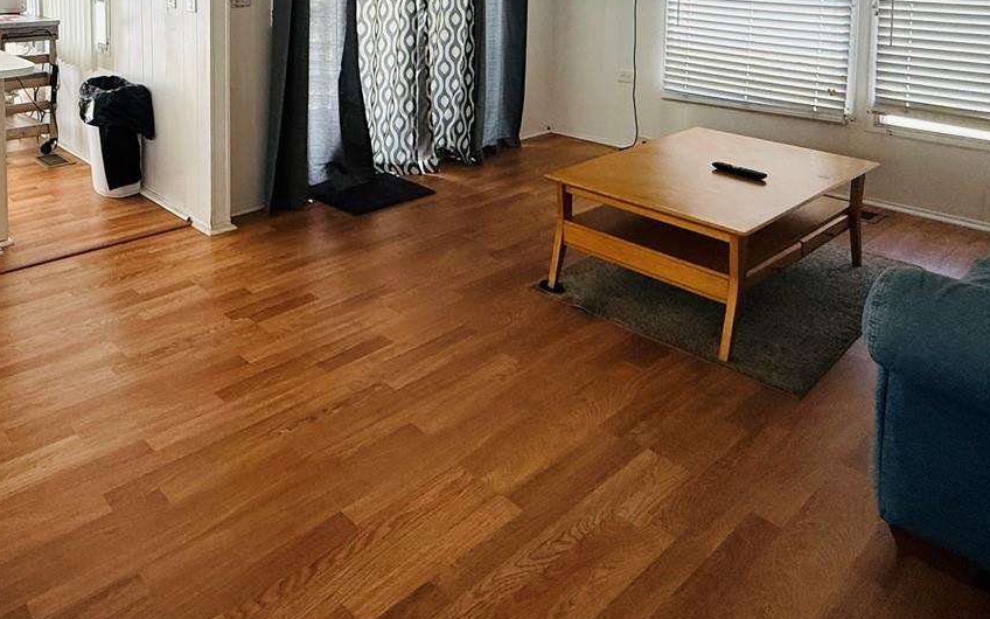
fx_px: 755
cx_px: 212
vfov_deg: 38.7
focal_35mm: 28
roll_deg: +0.2
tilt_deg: -1.9
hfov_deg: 61.5
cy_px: -21
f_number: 2.2
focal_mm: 2.22
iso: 160
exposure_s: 1/99
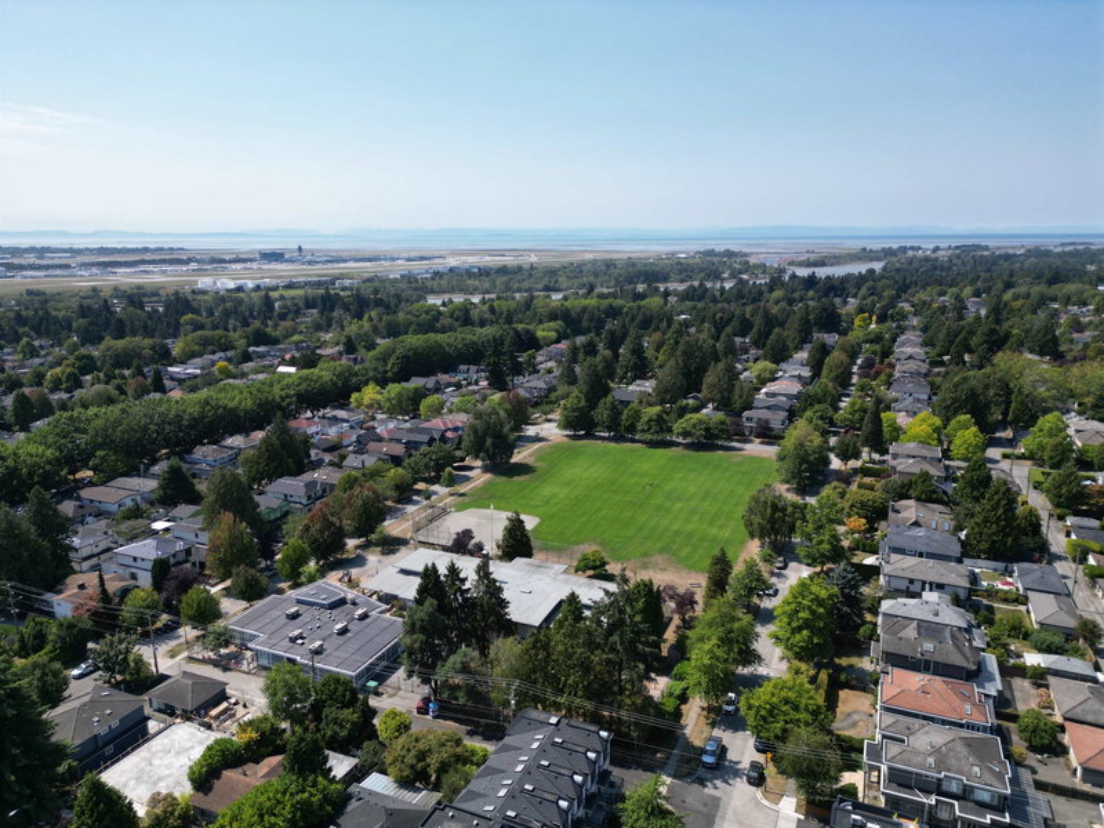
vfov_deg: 56.8
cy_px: 414
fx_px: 765
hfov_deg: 71.6
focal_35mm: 24
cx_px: 552
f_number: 1.7
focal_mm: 6.72
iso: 100
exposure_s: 1/2500
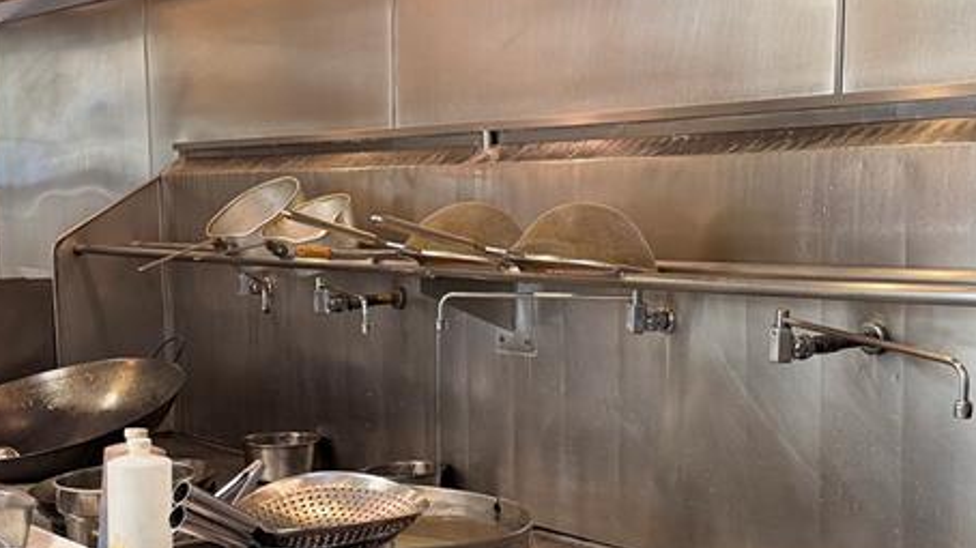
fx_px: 1526
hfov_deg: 35.5
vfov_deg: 20.3
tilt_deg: -6.1
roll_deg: +0.3
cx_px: 469
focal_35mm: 59
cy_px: 361
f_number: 1.78
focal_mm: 6.76
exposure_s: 1/60
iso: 200
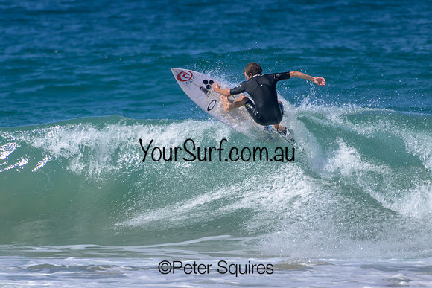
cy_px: 144
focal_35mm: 1000
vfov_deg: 1.4
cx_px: 216
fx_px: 12002
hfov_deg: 2.1
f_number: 11
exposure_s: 1/2000
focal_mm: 1000
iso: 800
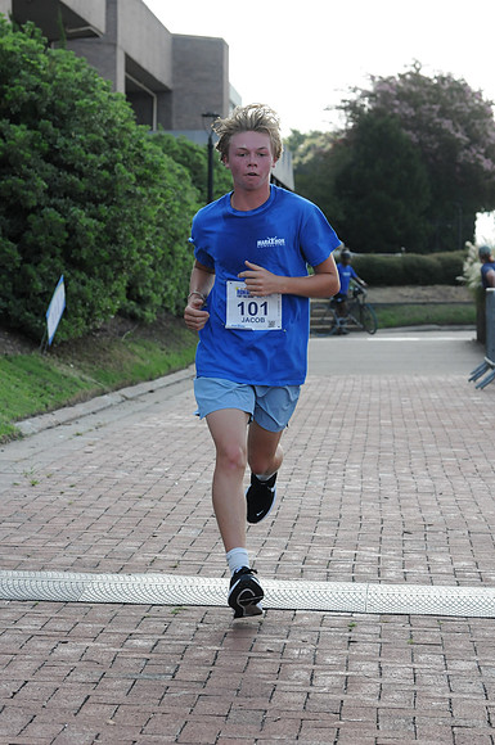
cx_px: 248
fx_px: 2482
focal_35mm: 120
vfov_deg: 17.1
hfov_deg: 11.4
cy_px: 372
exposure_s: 1/800
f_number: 6.3
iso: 800
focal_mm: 80
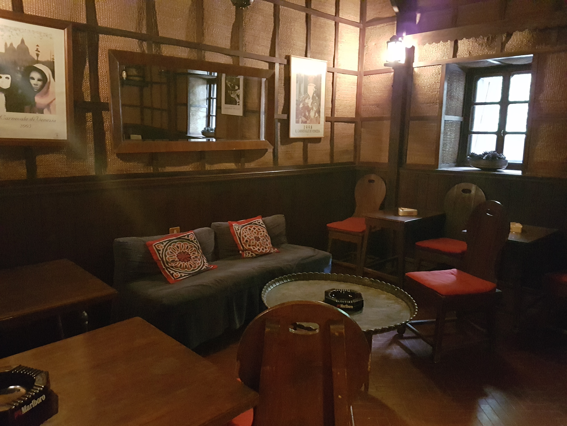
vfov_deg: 53.1
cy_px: 213
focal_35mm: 26
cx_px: 284
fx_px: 426
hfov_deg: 67.3
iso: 1250
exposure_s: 1/10
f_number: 1.7
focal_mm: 4.2
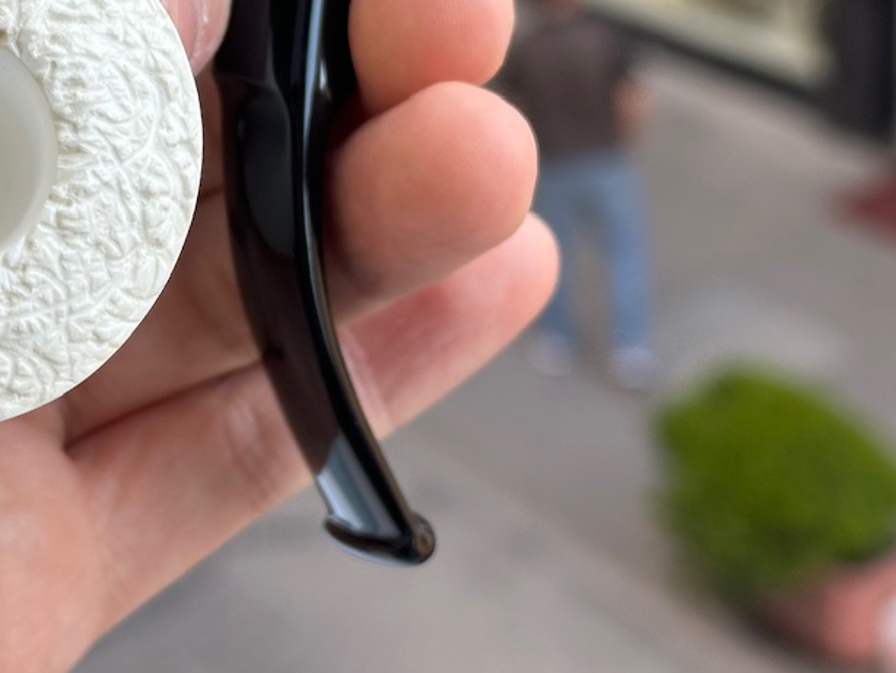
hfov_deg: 19.4
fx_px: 2589
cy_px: 92
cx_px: 182
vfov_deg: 14.7
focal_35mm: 100
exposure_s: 1/330
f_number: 1.78
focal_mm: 6.86
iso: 64
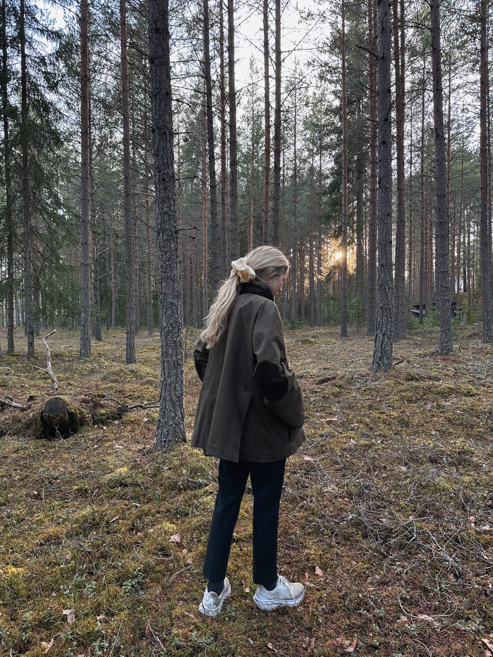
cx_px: 246
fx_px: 456
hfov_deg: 56.8
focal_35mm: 24
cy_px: 328
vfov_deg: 71.6
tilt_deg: -1.3
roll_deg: +0.3
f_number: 1.78
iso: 125
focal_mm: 6.86
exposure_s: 1/124
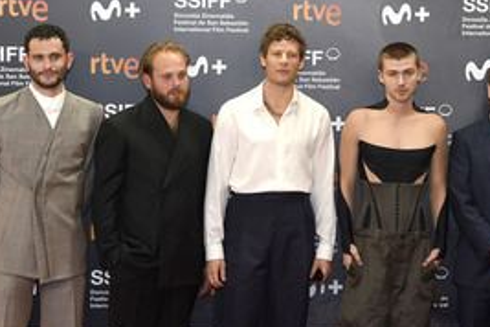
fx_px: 1102
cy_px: 242
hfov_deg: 24.9
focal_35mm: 81
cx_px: 344
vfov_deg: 16.8
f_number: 4
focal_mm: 48
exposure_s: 1/500
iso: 640
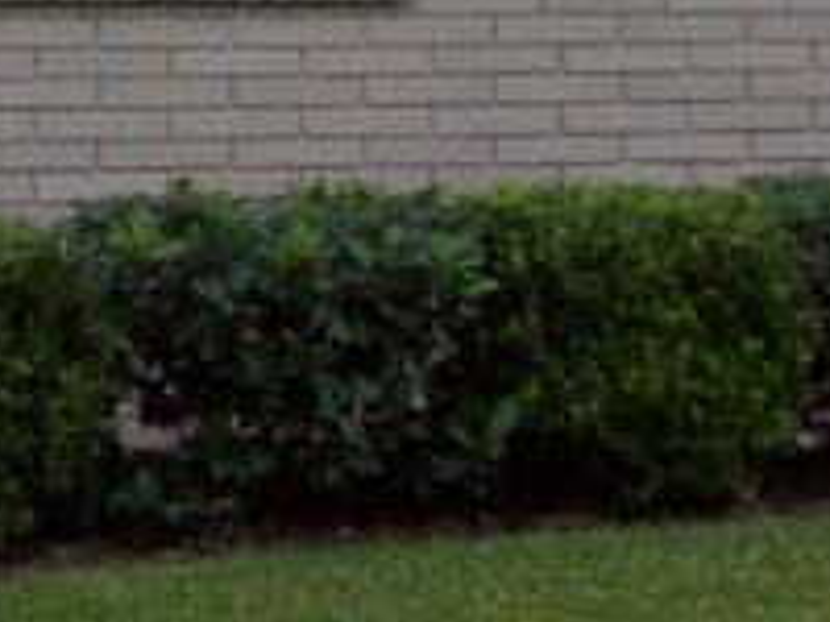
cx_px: -365
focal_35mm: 230
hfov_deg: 8.4
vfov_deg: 6.3
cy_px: -634
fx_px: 5515
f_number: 2.7
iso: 80
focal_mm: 6
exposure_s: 1/415
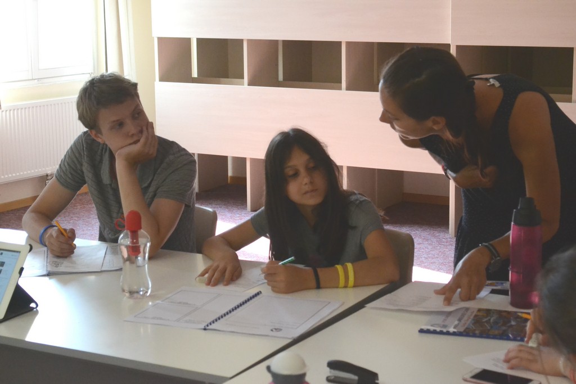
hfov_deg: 28.1
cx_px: 288
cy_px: 192
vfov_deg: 18.9
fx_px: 1152
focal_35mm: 72
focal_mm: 48
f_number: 9
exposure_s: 1/320
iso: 3200
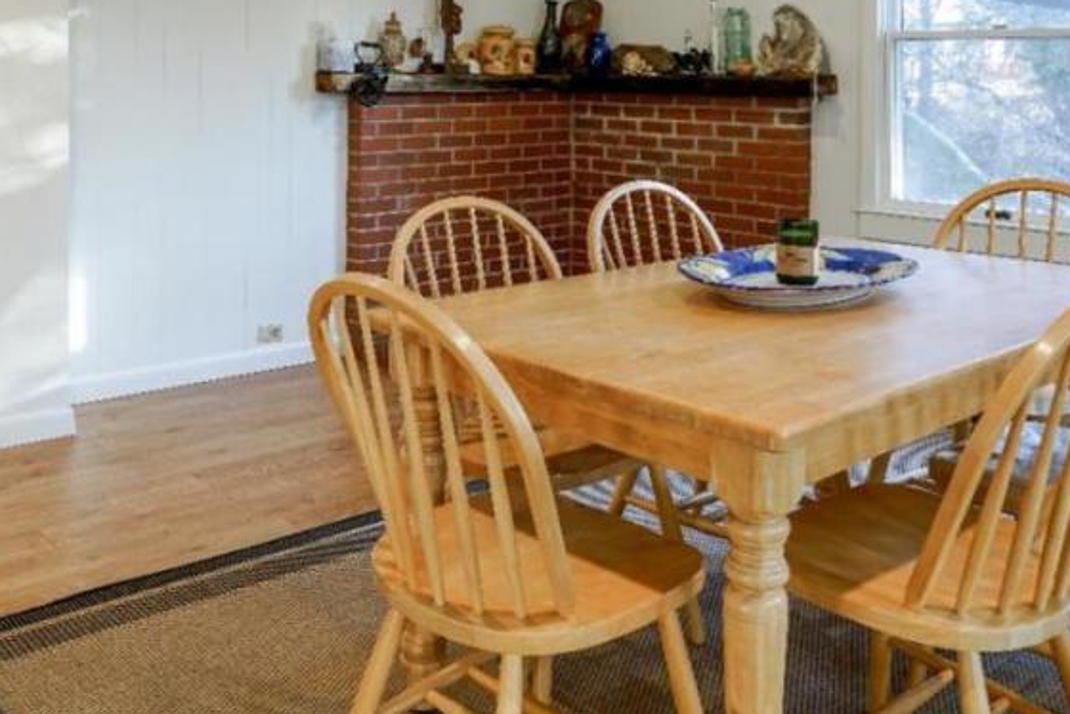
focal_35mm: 37
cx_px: 422
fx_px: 1100
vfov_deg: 34.4
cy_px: 97
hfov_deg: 51.5
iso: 200
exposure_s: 1/5
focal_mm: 18
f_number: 8
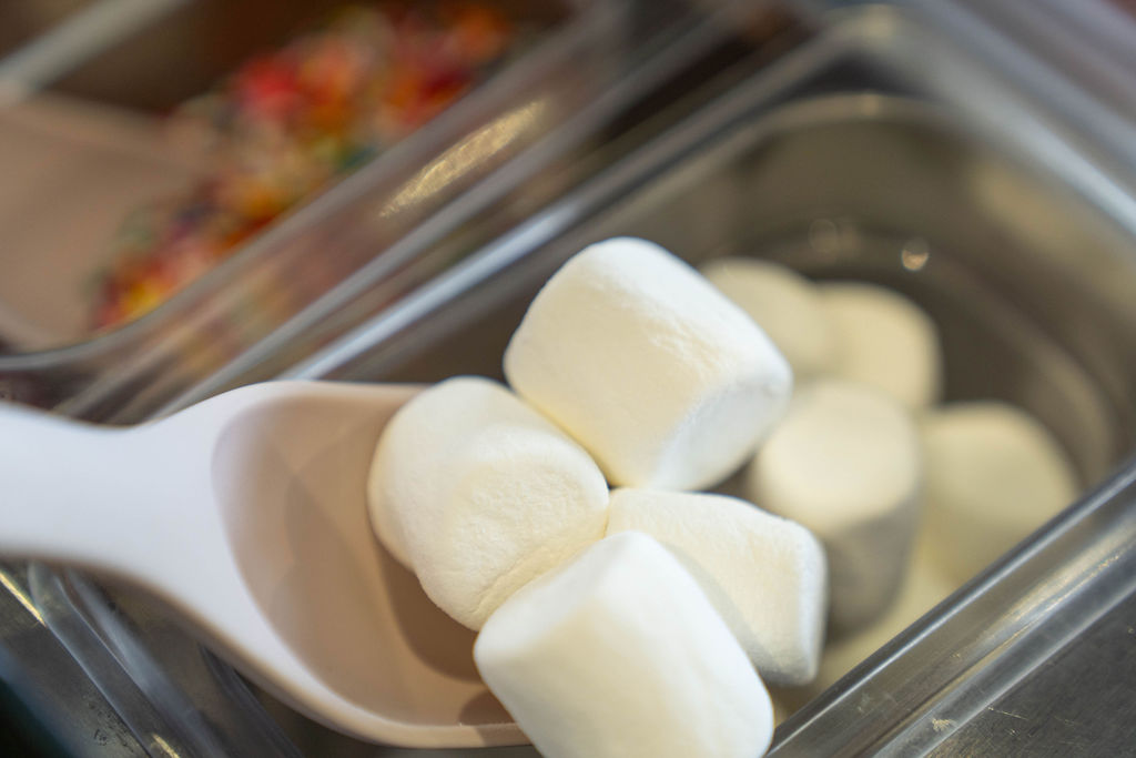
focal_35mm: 70
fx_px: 2209
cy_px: 379
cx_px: 568
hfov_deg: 28.8
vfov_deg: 19.5
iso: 500
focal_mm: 70
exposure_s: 1/400
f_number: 2.8
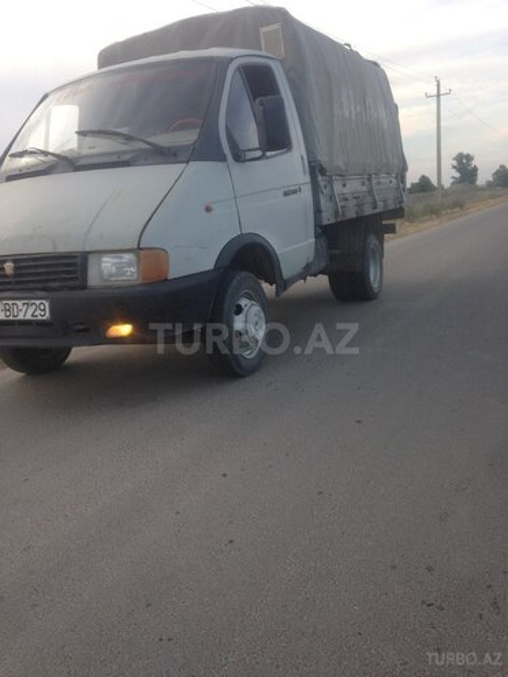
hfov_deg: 42.9
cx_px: 254
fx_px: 646
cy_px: 338
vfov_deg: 55.4
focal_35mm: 33
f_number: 2.4
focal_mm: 4.12
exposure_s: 1/258
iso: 50
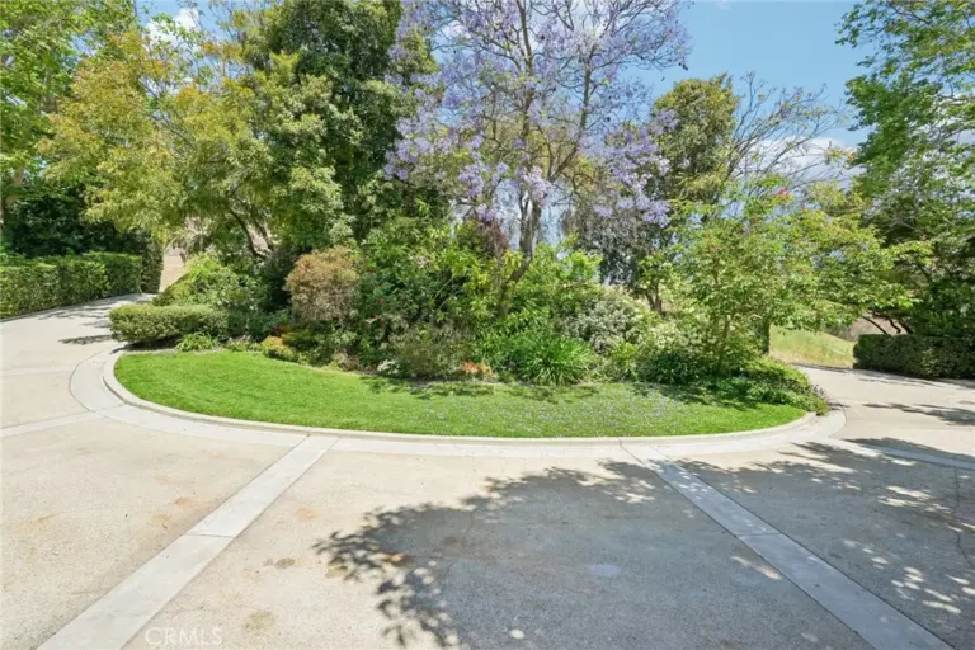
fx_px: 447
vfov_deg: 72.1
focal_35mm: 16
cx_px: 488
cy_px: 325
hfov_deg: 95.0
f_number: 8
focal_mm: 16.5
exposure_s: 1/200
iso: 100
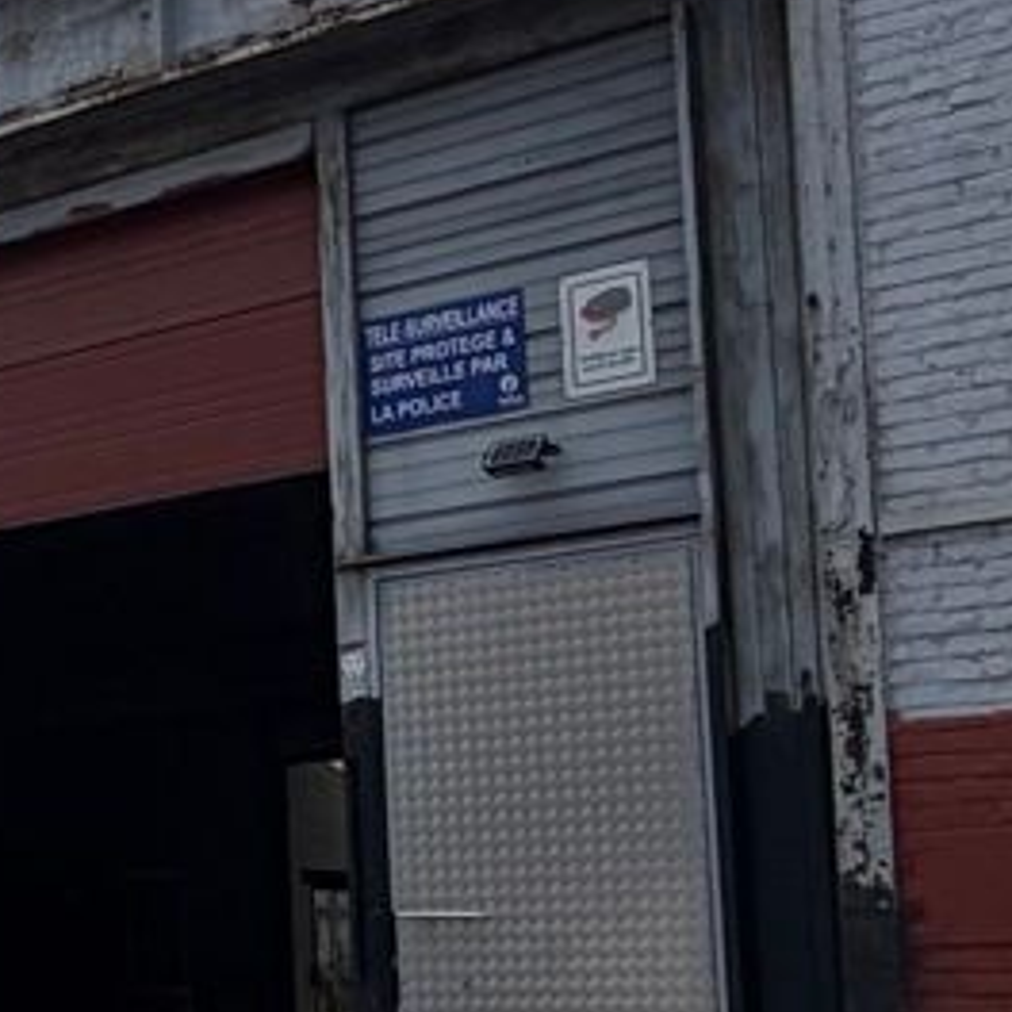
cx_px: -180
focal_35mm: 75
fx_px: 2481
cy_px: 705
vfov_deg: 22.9
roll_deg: +2.6
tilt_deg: +6.0
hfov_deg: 21.5
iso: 20
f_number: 2.2
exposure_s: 1/1795
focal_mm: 2.22
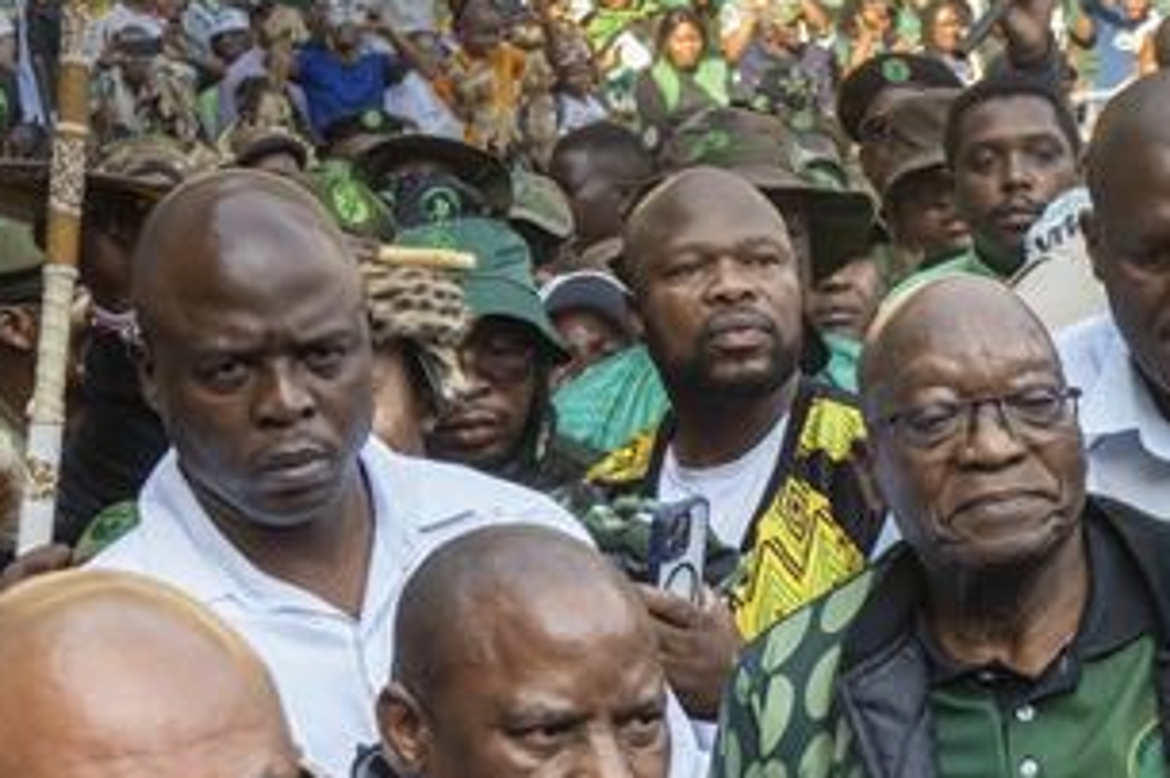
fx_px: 3605
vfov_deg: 12.3
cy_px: 542
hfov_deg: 18.2
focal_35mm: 111
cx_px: 974
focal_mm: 35
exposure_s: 1/500
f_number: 5.6
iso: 1250
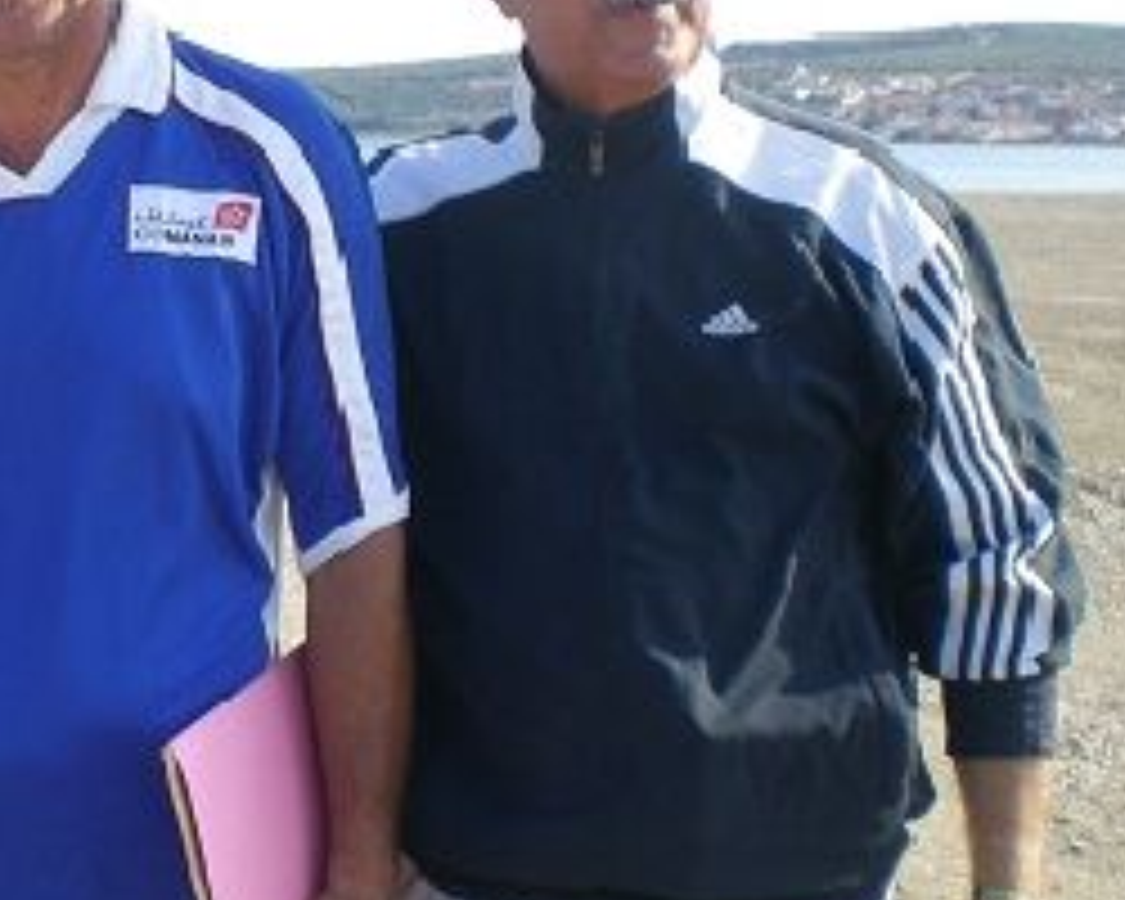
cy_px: 452
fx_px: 3163
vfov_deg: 16.2
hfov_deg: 19.6
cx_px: -4
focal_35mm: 95
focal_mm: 6.3
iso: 50
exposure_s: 1/156
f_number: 4.6
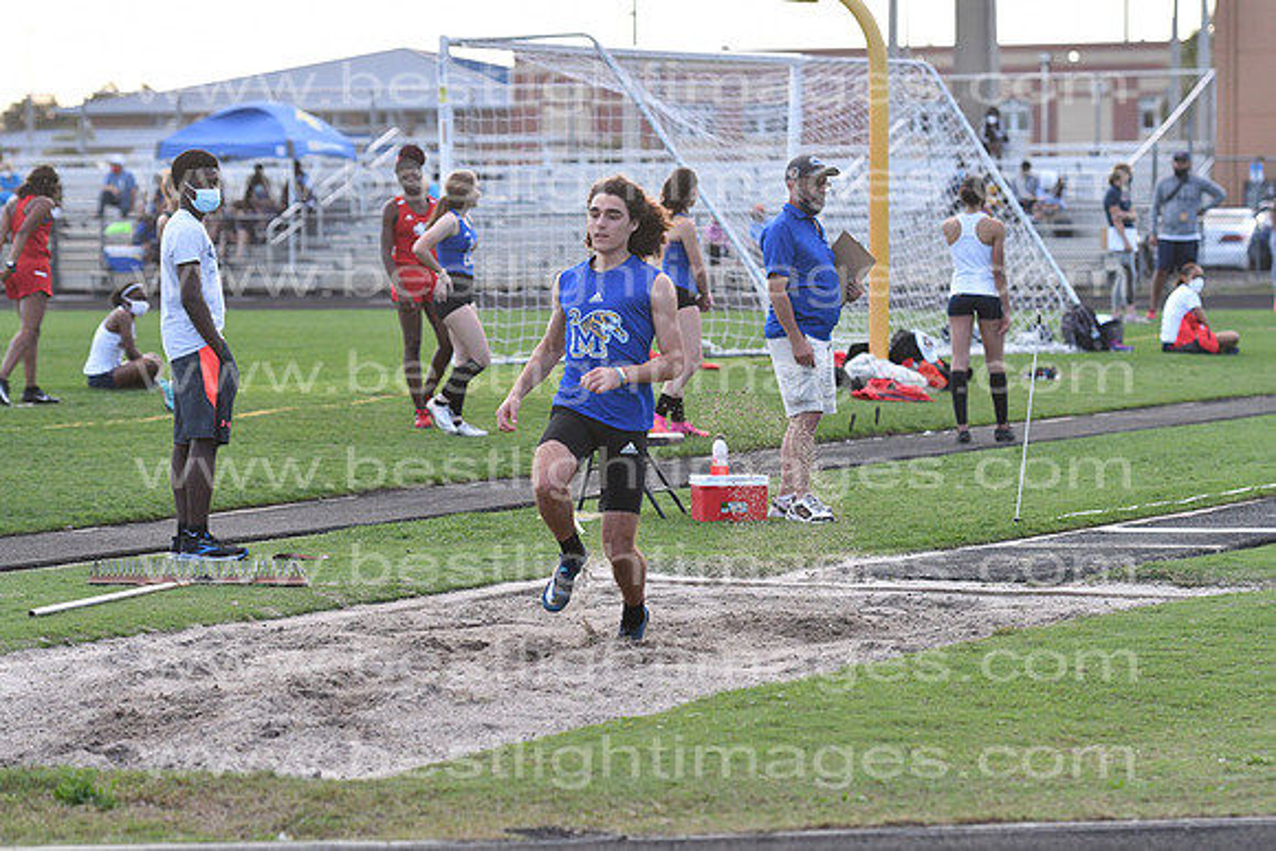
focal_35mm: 165
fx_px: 5849
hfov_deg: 12.4
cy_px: 426
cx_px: 638
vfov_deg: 8.3
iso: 1250
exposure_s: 1/5000
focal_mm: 110
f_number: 4
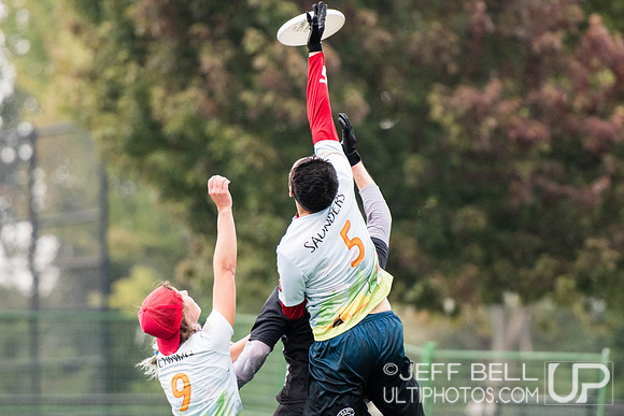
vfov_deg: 3.4
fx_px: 6922
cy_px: 210
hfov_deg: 5.2
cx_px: 312
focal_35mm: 399
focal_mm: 200
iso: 1000
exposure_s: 1/1600
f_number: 2.8
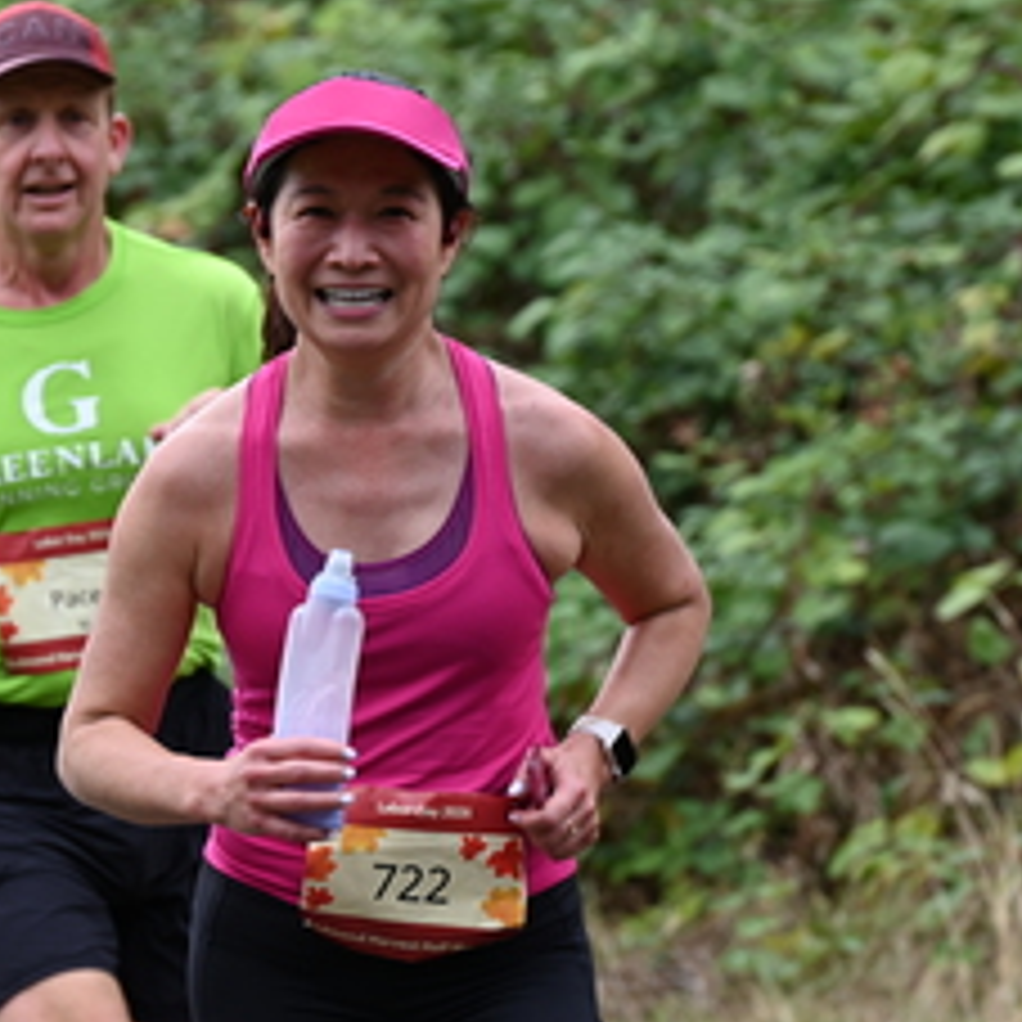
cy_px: 493
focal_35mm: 412
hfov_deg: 4.3
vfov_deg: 4.3
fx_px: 13762
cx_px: 410
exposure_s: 1/400
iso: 400
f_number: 6.3
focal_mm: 200
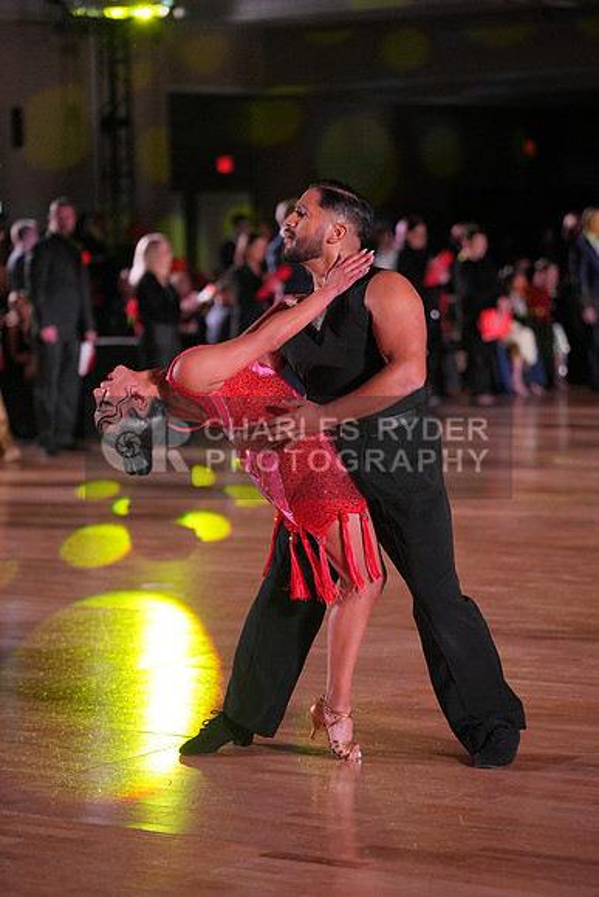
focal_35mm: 110
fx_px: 2744
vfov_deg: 18.6
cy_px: 448
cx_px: 300
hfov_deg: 12.5
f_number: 2.8
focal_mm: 110
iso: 1600
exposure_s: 1/800
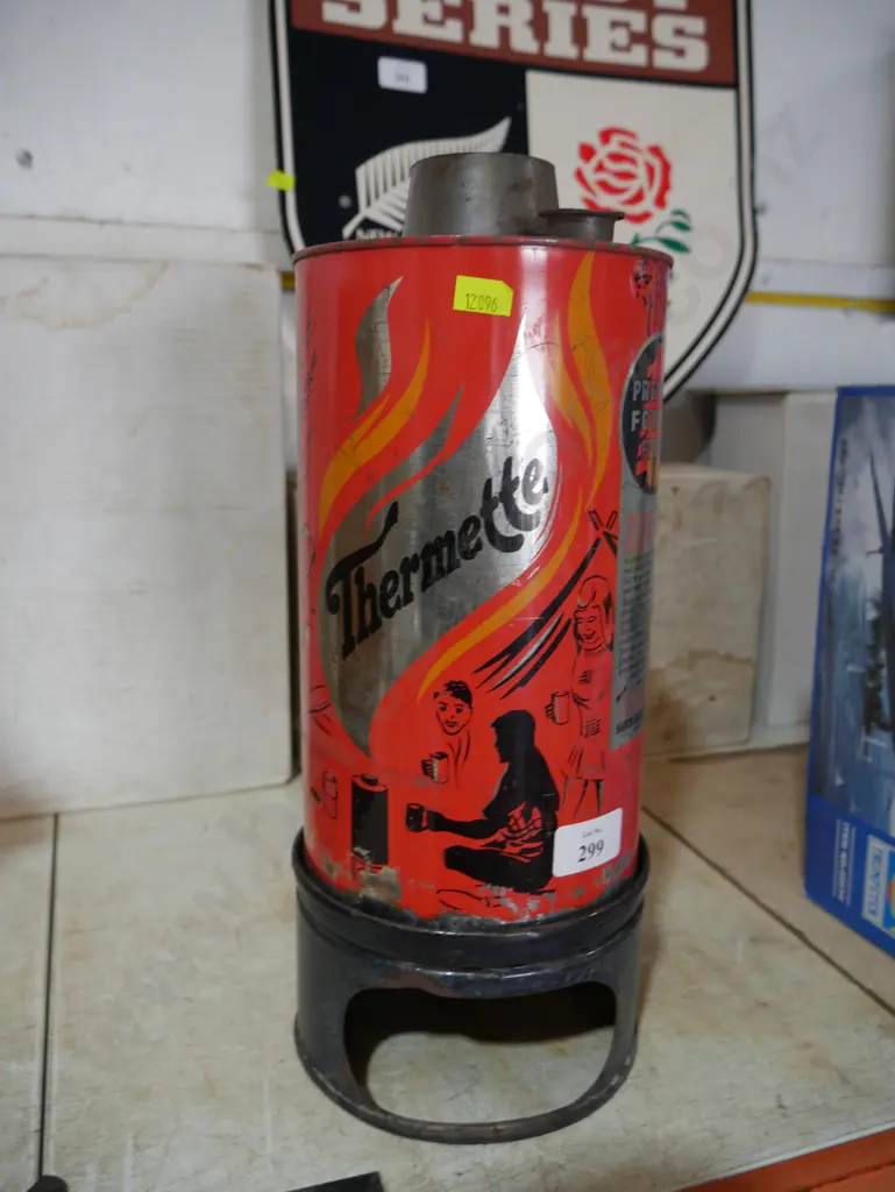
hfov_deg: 49.8
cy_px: 596
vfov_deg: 63.4
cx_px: 448
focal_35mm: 28
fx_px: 964
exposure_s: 1/60
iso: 250
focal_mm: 14
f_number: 3.5
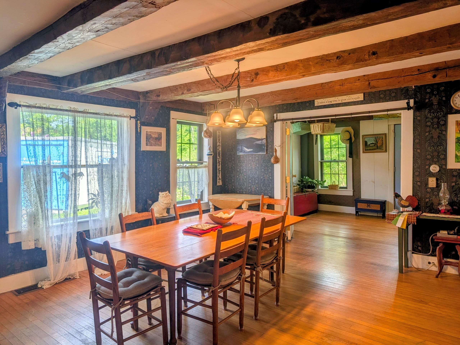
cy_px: 172
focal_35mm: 24
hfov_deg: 71.6
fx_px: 319
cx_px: 230
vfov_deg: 56.8
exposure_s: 1/686
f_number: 1.68
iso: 18
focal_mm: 6.9
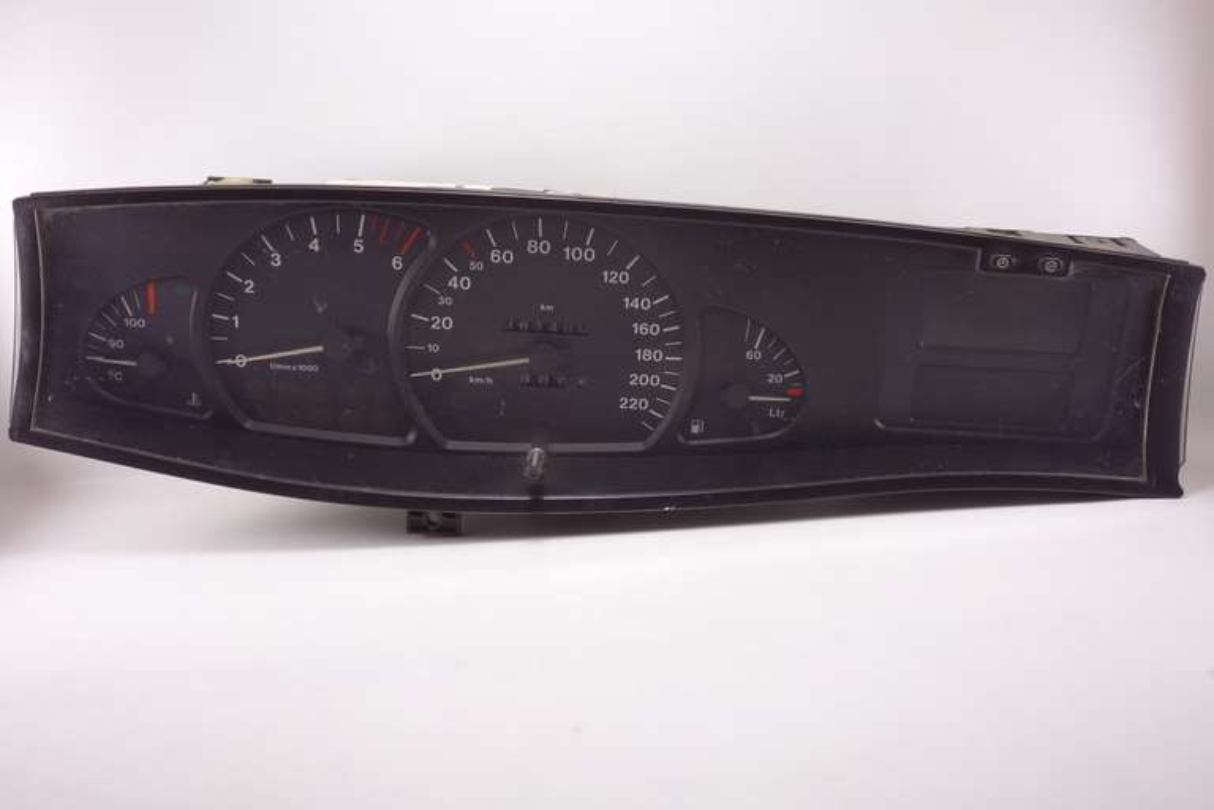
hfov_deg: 51.9
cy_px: 405
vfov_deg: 35.9
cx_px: 607
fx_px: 1248
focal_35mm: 37
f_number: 2.8
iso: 125
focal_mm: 13.9
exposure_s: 1/50
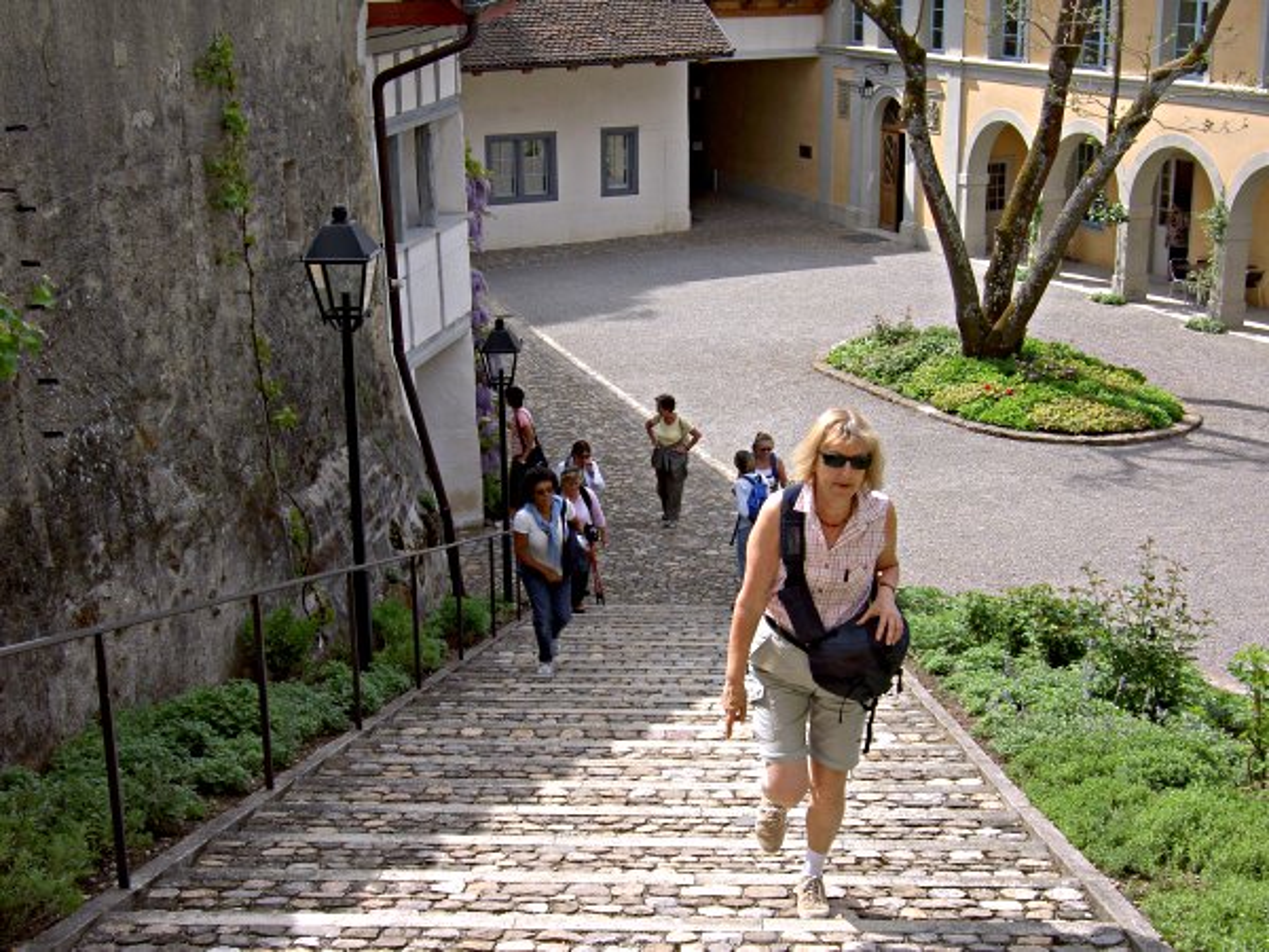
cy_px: 476
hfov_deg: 40.4
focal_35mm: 47
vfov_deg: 30.9
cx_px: 634
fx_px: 1723
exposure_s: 1/160
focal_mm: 7.7
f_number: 5.7
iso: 50
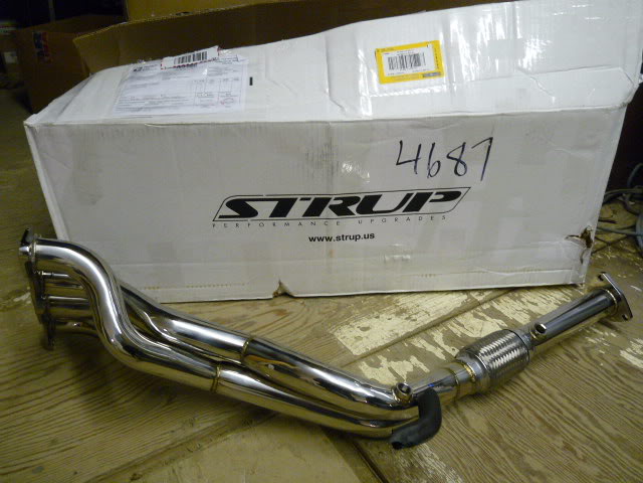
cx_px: 322
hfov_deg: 65.3
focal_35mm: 27
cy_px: 242
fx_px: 502
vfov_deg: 51.4
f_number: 2.8
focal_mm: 4.8
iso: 400
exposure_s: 1/25
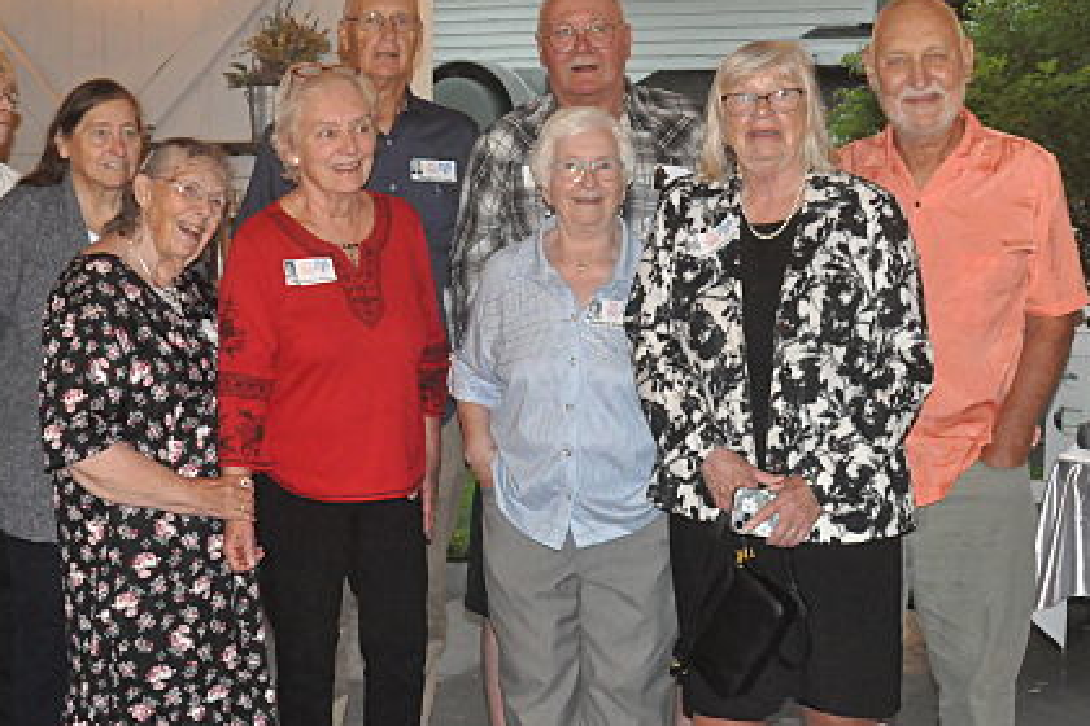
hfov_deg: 33.3
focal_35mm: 60
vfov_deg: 22.6
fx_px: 1817
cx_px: 436
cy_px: 342
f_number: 5.6
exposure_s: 1/60
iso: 3200
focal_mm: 28
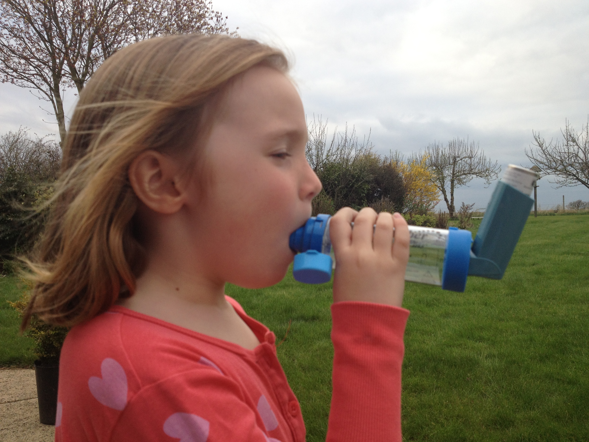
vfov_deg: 40.7
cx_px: 294
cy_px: 221
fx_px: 596
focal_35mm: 35
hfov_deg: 52.6
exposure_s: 1/179
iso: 50
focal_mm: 4.28
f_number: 2.4
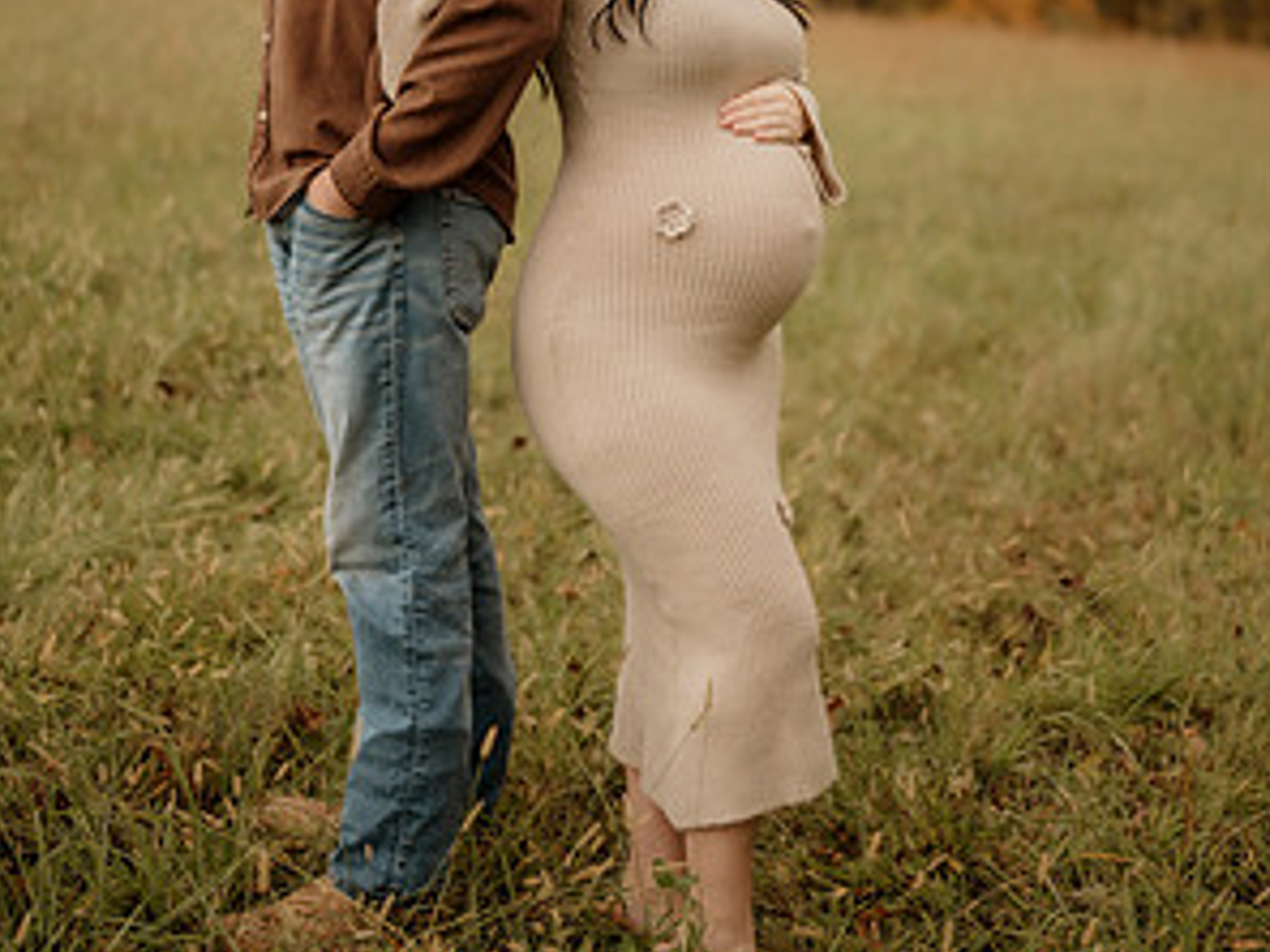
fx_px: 2678
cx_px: 637
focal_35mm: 73
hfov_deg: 26.7
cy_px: 163
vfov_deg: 19.9
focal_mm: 50
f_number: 1.8
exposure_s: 1/320
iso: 200
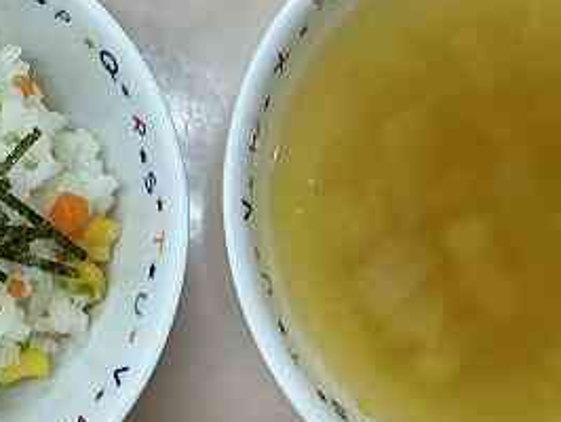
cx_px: 165
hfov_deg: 18.0
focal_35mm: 109
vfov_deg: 13.2
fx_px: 1768
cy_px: -93
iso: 50
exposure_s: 1/120
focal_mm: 3
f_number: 1.8
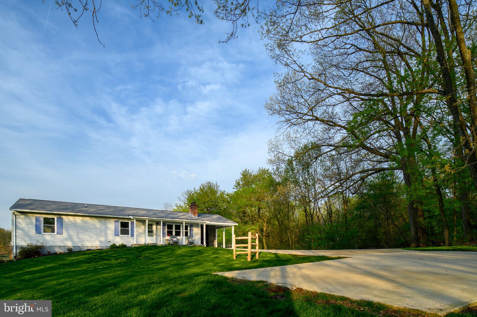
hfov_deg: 86.9
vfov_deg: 64.5
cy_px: 158
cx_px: 238
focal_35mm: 19
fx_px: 252
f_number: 16
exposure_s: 1/320
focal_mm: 19
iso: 320
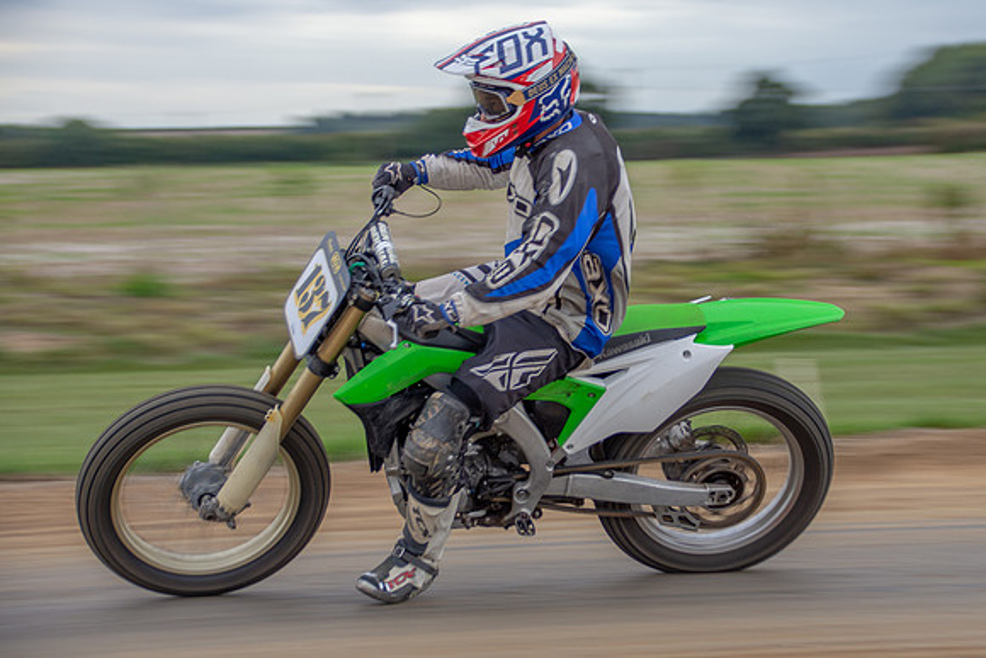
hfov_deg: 14.9
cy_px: 278
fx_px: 3766
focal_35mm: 137
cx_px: 579
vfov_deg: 10.0
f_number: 6.3
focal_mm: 78
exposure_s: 1/200
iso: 160
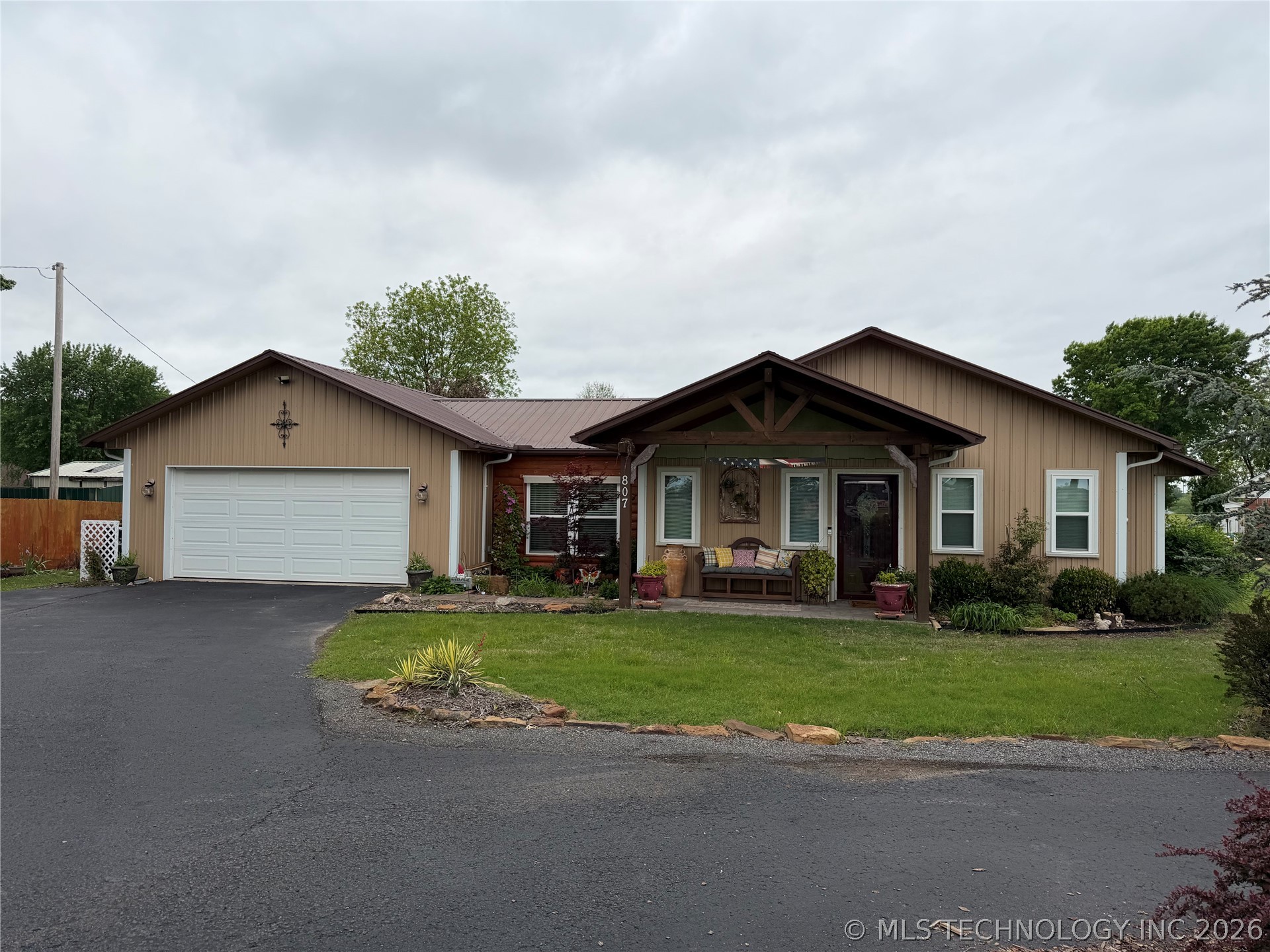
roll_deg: -0.8
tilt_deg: +0.2
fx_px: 881
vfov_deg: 56.8
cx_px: 635
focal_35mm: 24
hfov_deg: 71.6
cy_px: 476
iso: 80
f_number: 1.78
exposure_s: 1/1493
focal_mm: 6.76
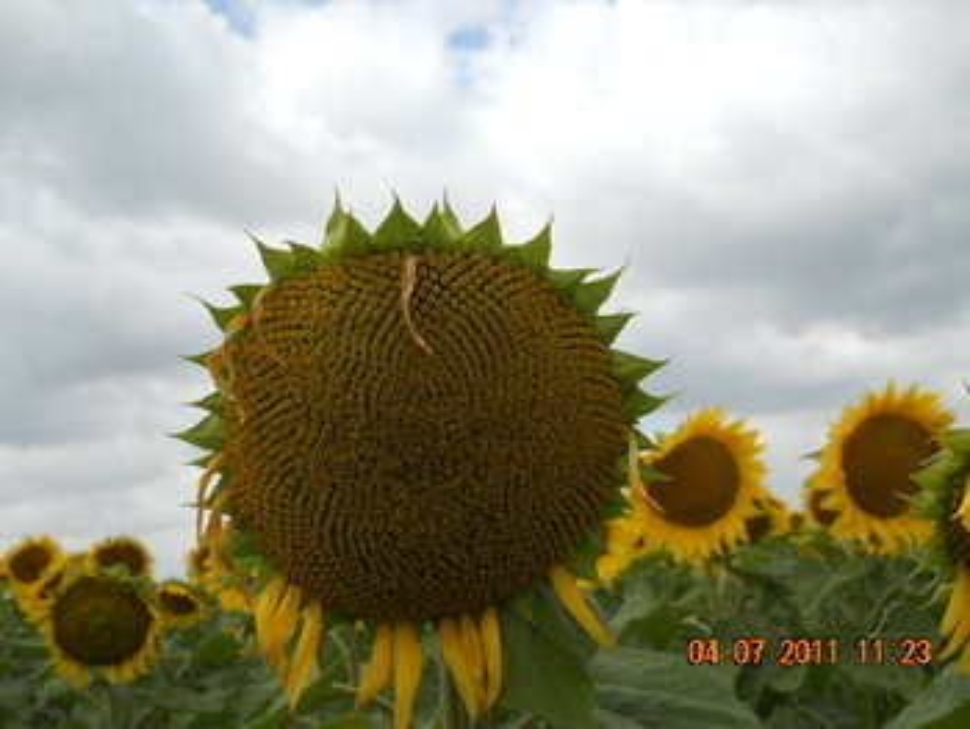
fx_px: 1150
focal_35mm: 41
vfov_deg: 35.2
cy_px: 364
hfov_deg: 45.7
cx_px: 485
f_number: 5.5
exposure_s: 1/320
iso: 80
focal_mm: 6.72
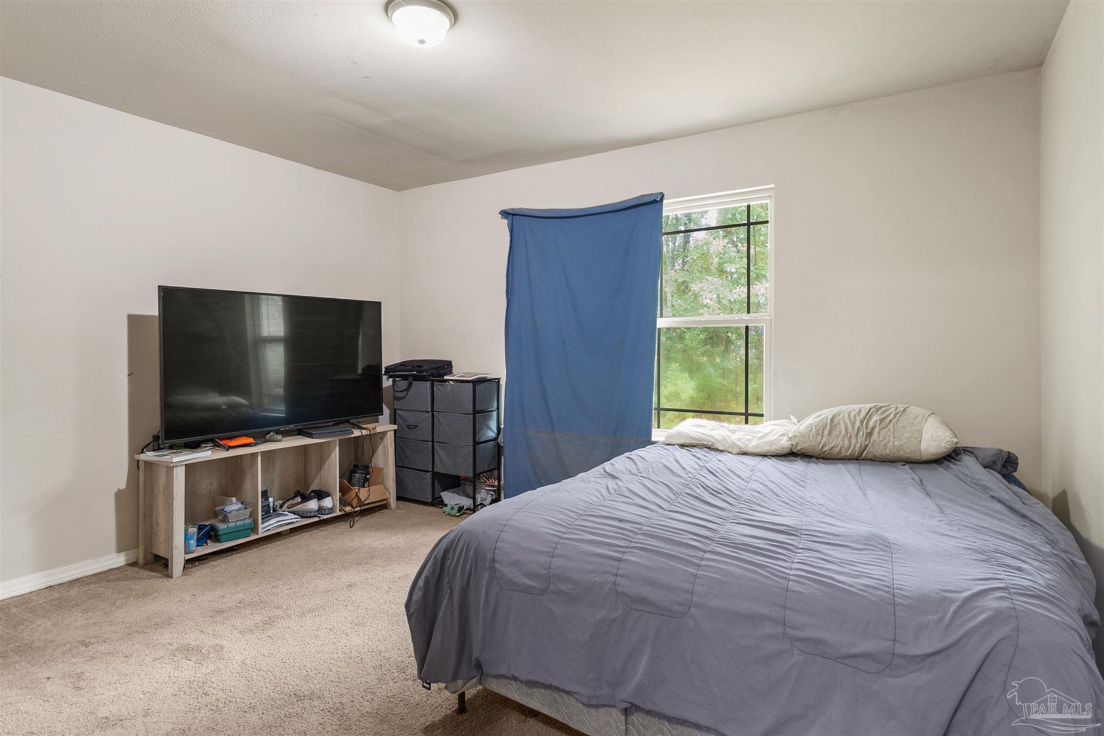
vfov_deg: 67.4
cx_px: 552
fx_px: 552
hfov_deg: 90.0
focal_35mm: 18
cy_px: 368
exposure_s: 8
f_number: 4.5
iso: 320
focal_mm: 12
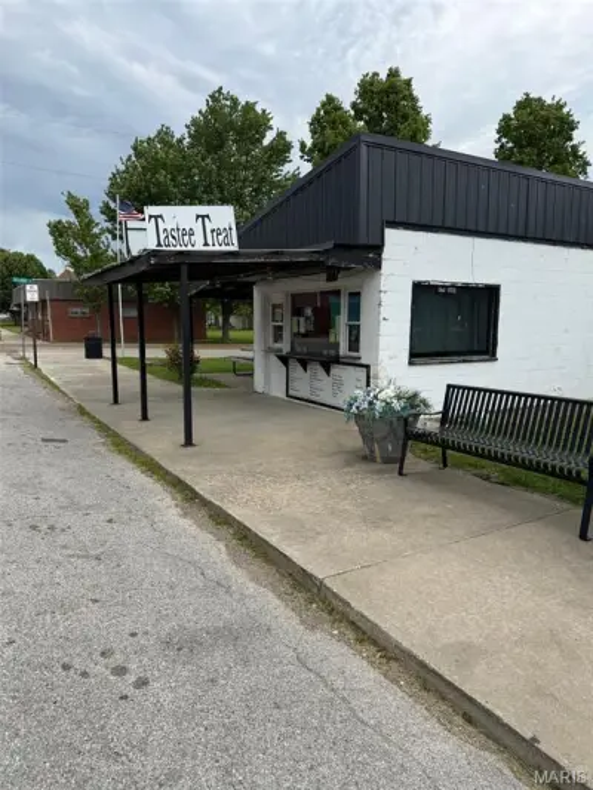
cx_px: 296
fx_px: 548
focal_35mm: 24
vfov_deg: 71.6
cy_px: 395
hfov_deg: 56.8
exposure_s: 1/3425
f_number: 1.78
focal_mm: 6.76
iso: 80
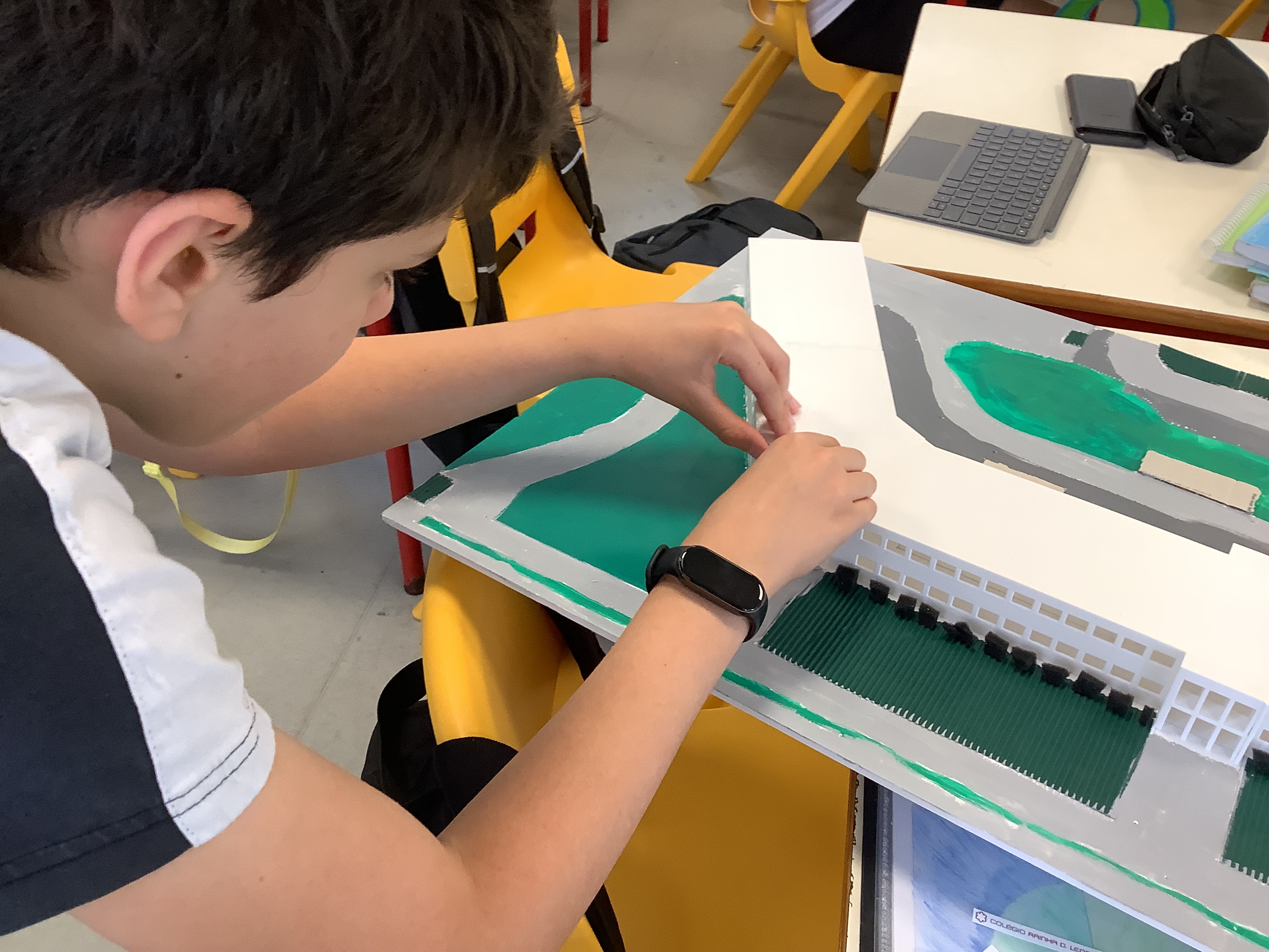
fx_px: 1136
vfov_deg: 45.4
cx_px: 634
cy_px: 476
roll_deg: -1.9
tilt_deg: -40.6
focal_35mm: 31
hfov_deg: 58.4
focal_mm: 3.3
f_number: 2.4
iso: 125
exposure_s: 1/60
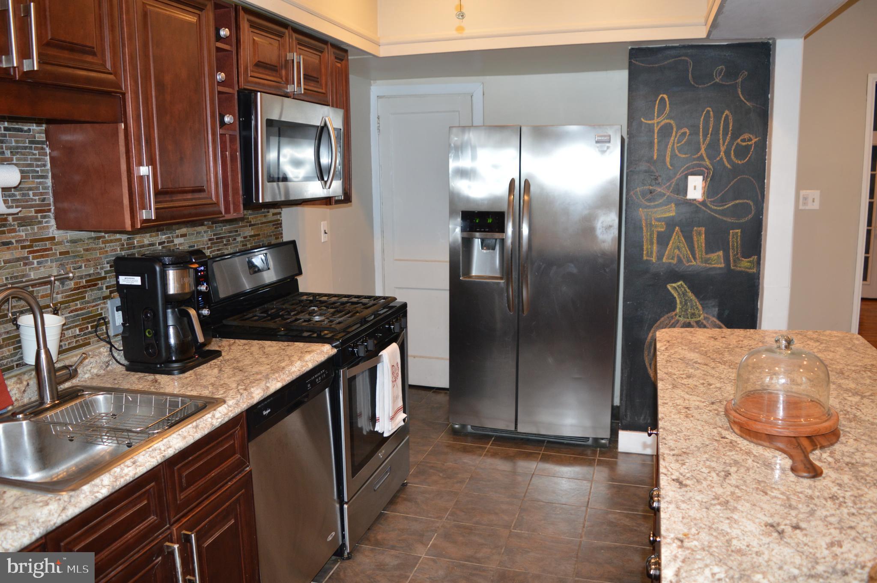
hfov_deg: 67.4
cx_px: 438
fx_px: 657
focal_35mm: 27
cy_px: 292
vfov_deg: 47.8
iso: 450
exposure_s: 1/60
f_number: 3.5
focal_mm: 18
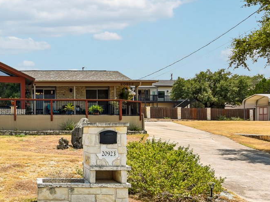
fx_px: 328
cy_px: 127
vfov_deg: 34.2
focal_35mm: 42
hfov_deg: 38.9
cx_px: -8
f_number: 8
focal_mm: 14
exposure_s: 1/400
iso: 100
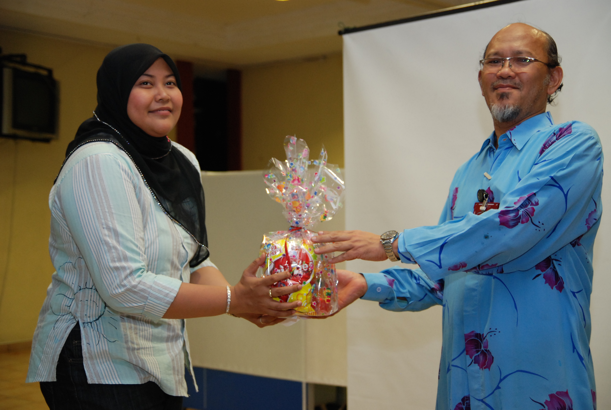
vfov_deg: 25.9
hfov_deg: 37.8
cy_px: 205
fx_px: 893
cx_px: 306
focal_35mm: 52
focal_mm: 35
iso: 500
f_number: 2.8
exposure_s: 1/60
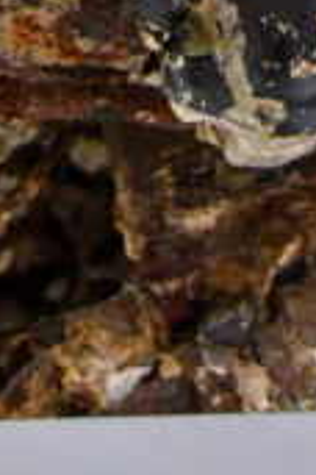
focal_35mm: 252
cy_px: -989
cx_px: 216
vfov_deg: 7.2
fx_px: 3318
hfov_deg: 5.5
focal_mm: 24
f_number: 3.8
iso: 1400
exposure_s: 1/40
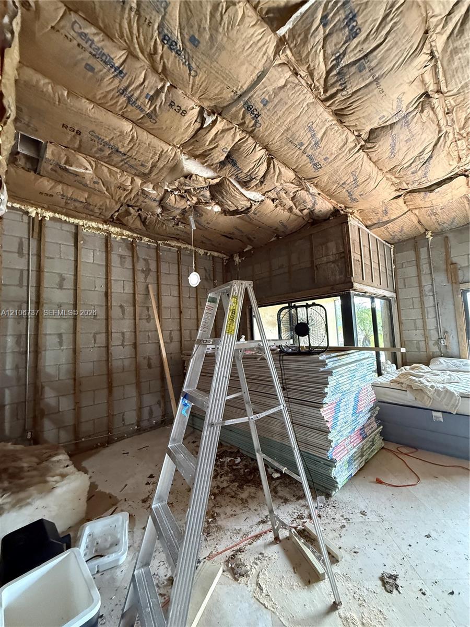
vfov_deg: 102.1
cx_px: 235
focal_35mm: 14
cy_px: 314
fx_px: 253
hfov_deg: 85.7
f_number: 2.2
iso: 800
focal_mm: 2.22
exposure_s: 1/60
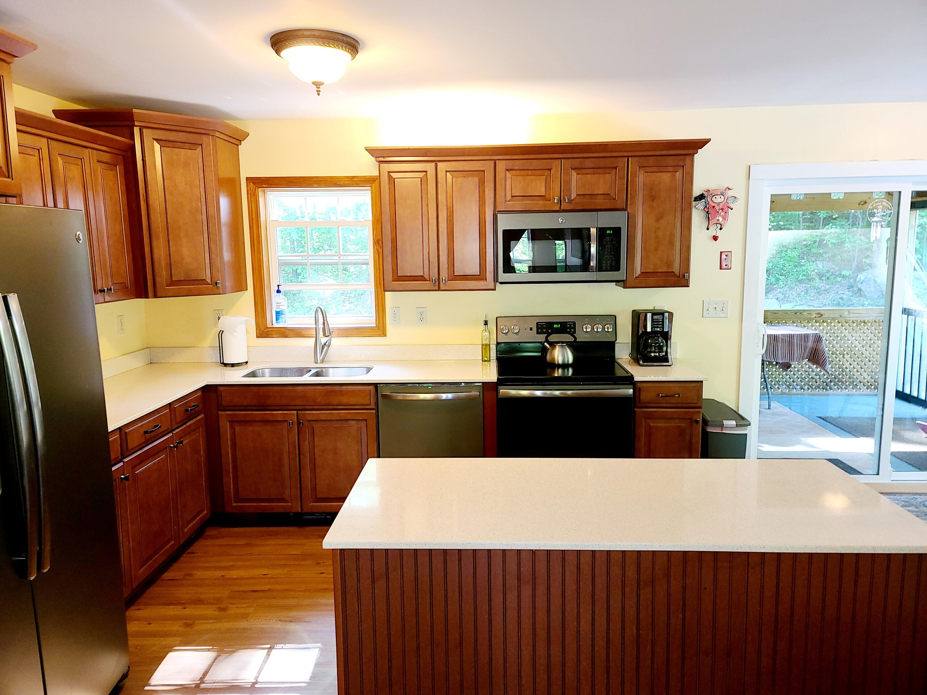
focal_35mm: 25
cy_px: 348
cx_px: 464
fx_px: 669
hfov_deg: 69.4
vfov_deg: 54.9
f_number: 1.8
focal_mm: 7
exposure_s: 1/24
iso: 125
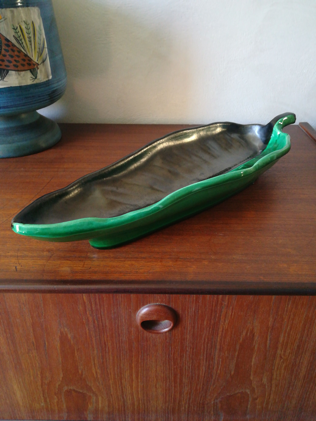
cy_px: 210
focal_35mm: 26
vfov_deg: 67.3
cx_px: 158
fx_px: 316
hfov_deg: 53.1
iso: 320
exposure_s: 1/25
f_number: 2.2
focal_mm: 3.83
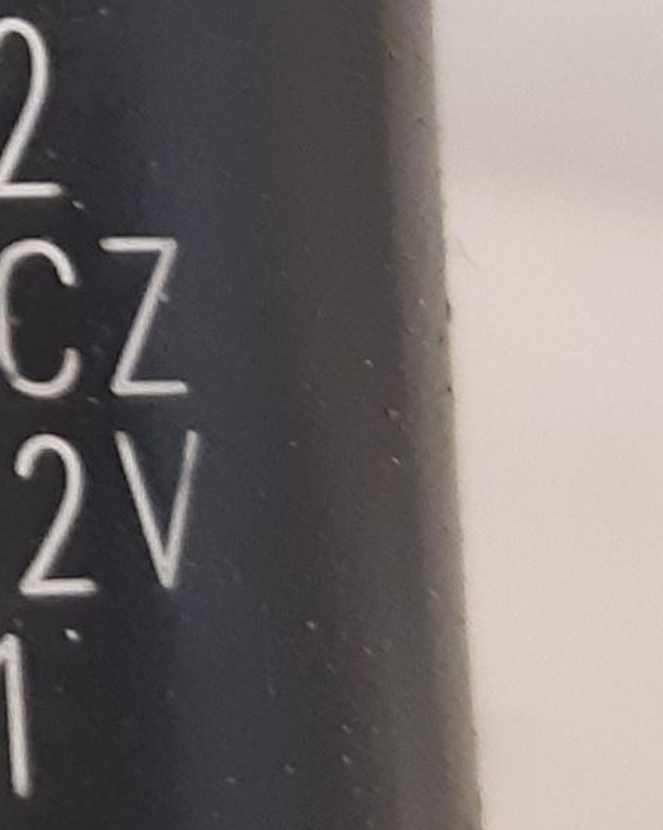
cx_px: -580
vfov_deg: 20.4
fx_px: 2282
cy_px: 215
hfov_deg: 14.3
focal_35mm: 93
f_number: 1.7
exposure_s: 1/33
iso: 250
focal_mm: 3.93
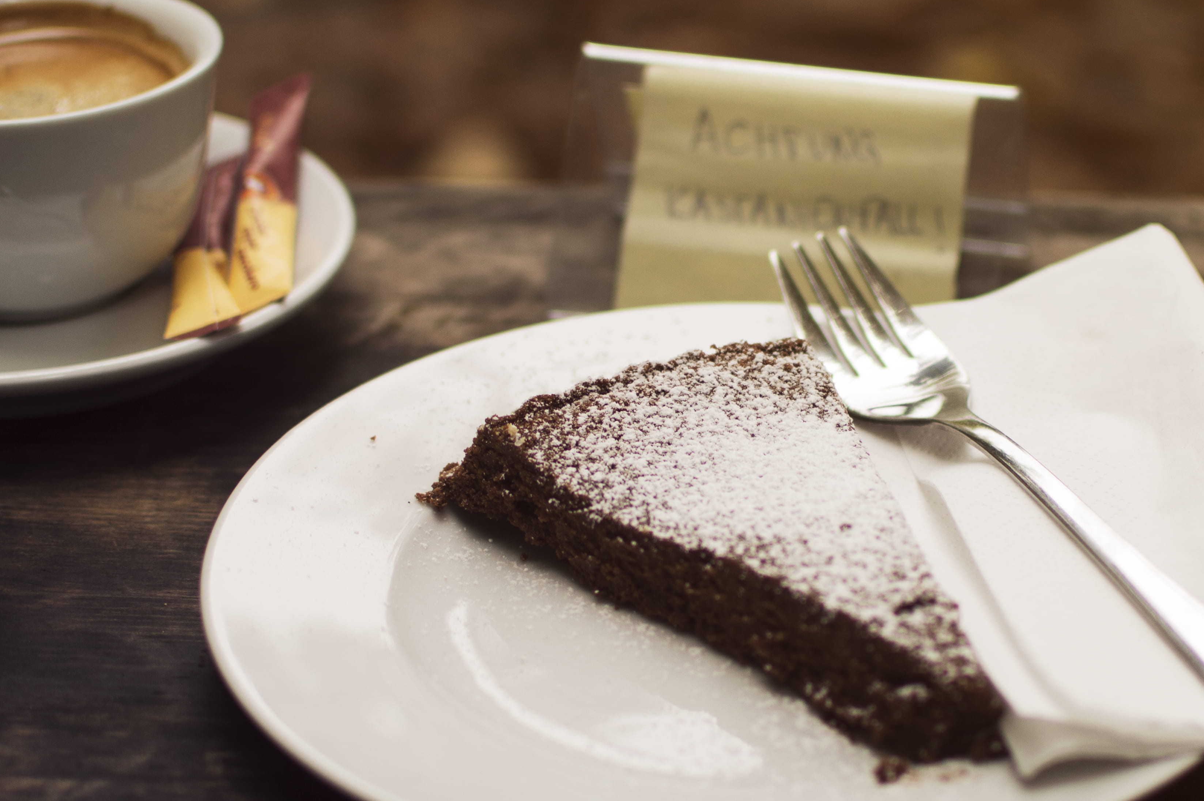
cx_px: 696
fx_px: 3205
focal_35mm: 96
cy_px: 385
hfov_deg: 21.3
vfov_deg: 14.2
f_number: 2
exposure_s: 1/200
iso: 100
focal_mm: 35
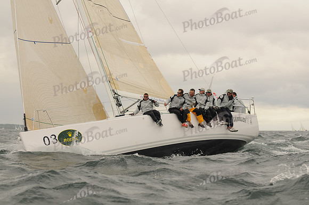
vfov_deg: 13.0
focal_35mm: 105
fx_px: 900
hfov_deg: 19.5
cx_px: 154
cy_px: 102
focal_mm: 70
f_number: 4
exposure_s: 1/1000
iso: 200
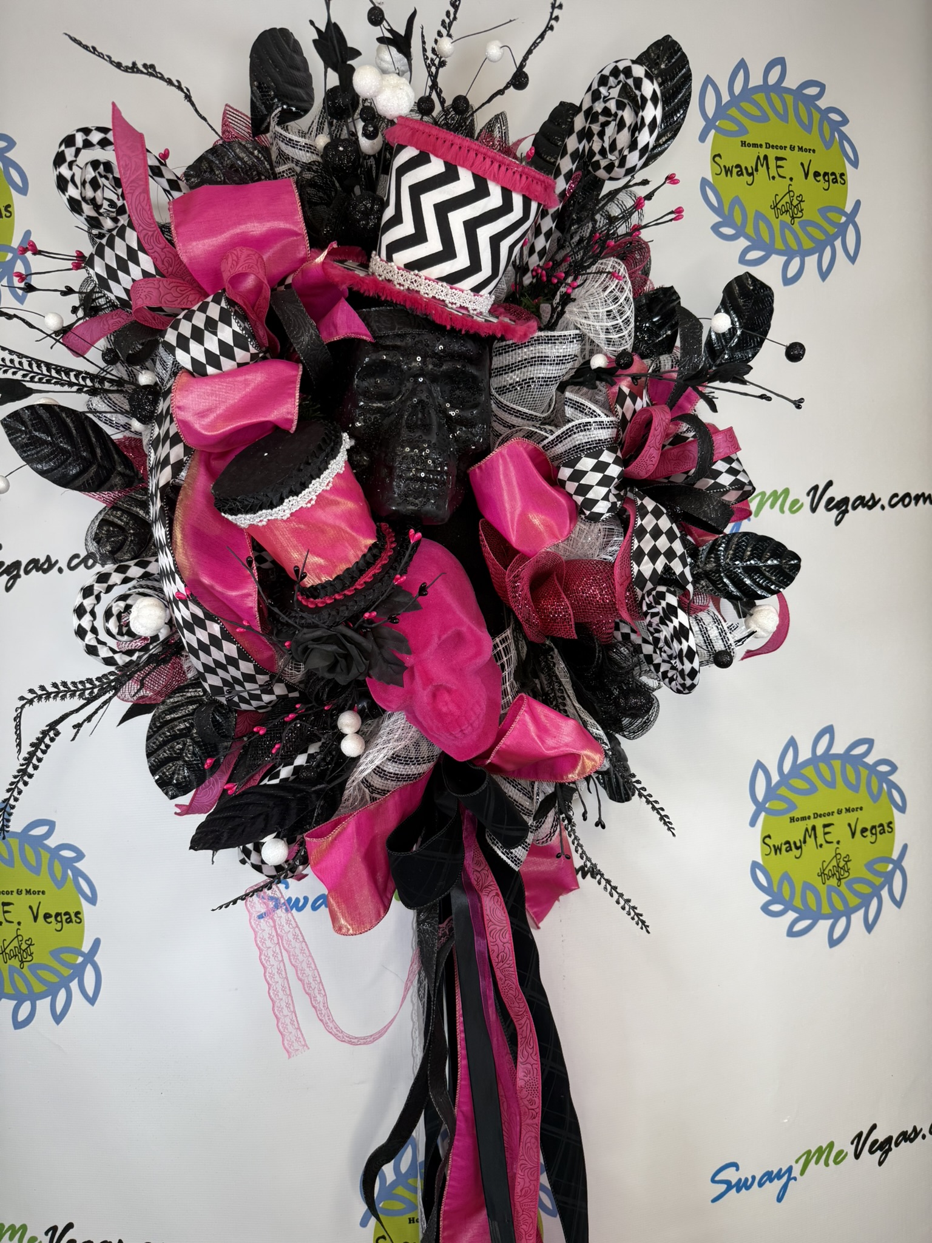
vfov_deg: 71.6
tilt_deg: +1.0
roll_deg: +4.7
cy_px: 622
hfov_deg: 56.8
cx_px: 466
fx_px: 862
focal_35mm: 24
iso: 64
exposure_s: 1/120
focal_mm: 6.76
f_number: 1.78
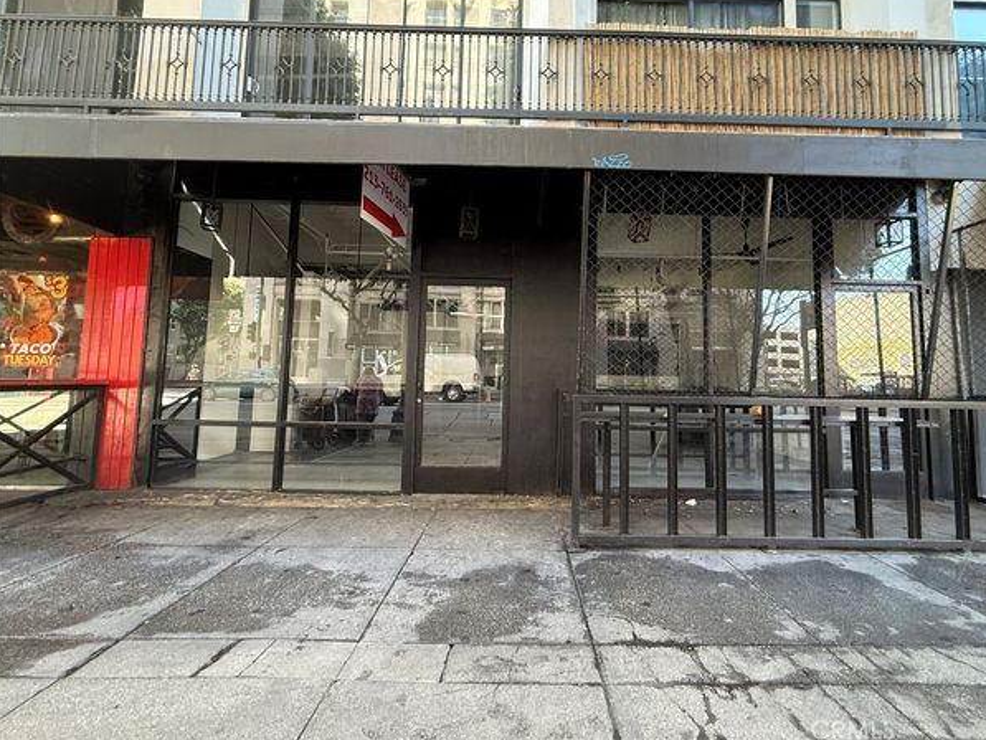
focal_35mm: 15
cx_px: 524
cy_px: 349
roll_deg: -0.7
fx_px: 427
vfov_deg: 81.7
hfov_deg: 98.0
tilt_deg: +5.1
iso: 320
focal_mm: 2.22
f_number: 2.2
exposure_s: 1/63
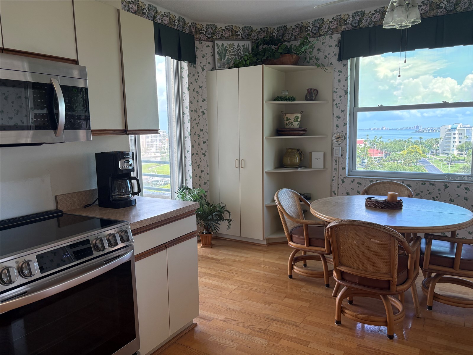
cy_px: 178
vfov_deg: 53.1
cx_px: 236
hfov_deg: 67.3
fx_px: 355
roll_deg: +1.2
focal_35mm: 26
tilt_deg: -8.4
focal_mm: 5.96
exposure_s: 1/236
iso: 100
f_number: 1.6
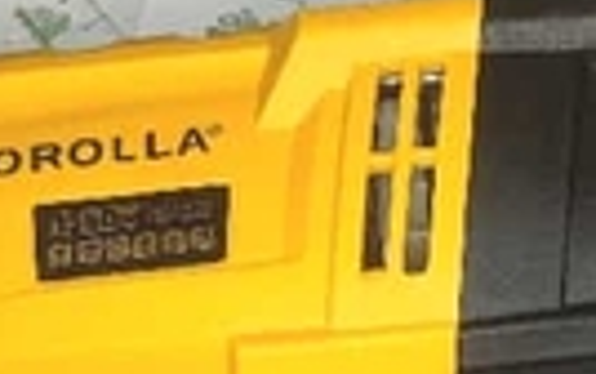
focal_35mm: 99
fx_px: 1609
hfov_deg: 20.8
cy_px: 690
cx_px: 454
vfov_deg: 12.1
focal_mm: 4.25
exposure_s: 1/100
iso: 25
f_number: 1.8
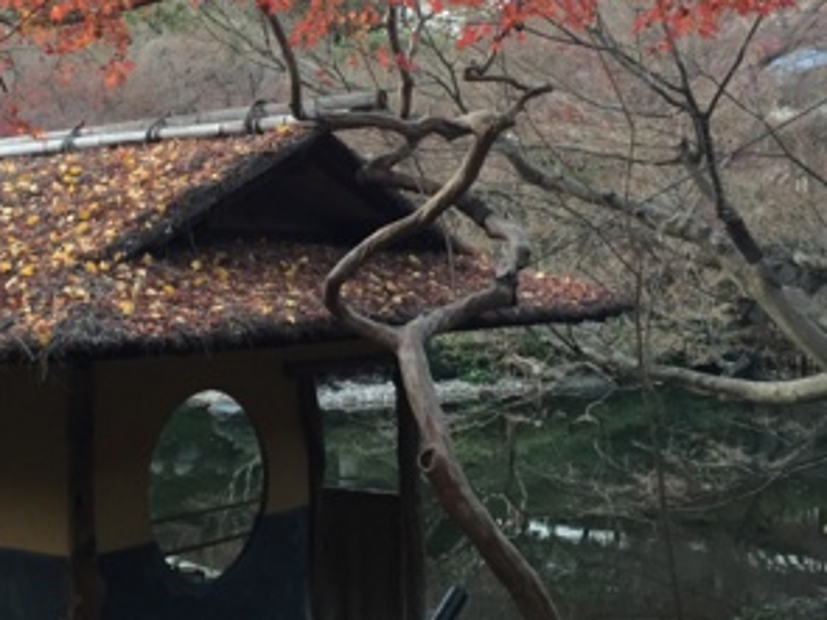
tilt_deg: +1.6
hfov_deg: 32.5
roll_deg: +2.3
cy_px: 238
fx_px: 1409
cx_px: 283
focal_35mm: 59
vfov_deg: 24.7
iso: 80
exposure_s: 1/30
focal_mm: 4.15
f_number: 2.2
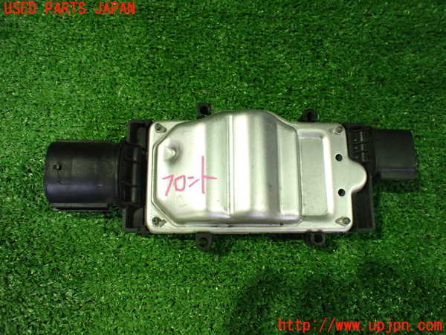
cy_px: 168
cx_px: 223
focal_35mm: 30
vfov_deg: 46.8
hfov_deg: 60.0
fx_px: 387
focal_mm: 5.4
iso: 800
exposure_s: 1/40
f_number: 2.3
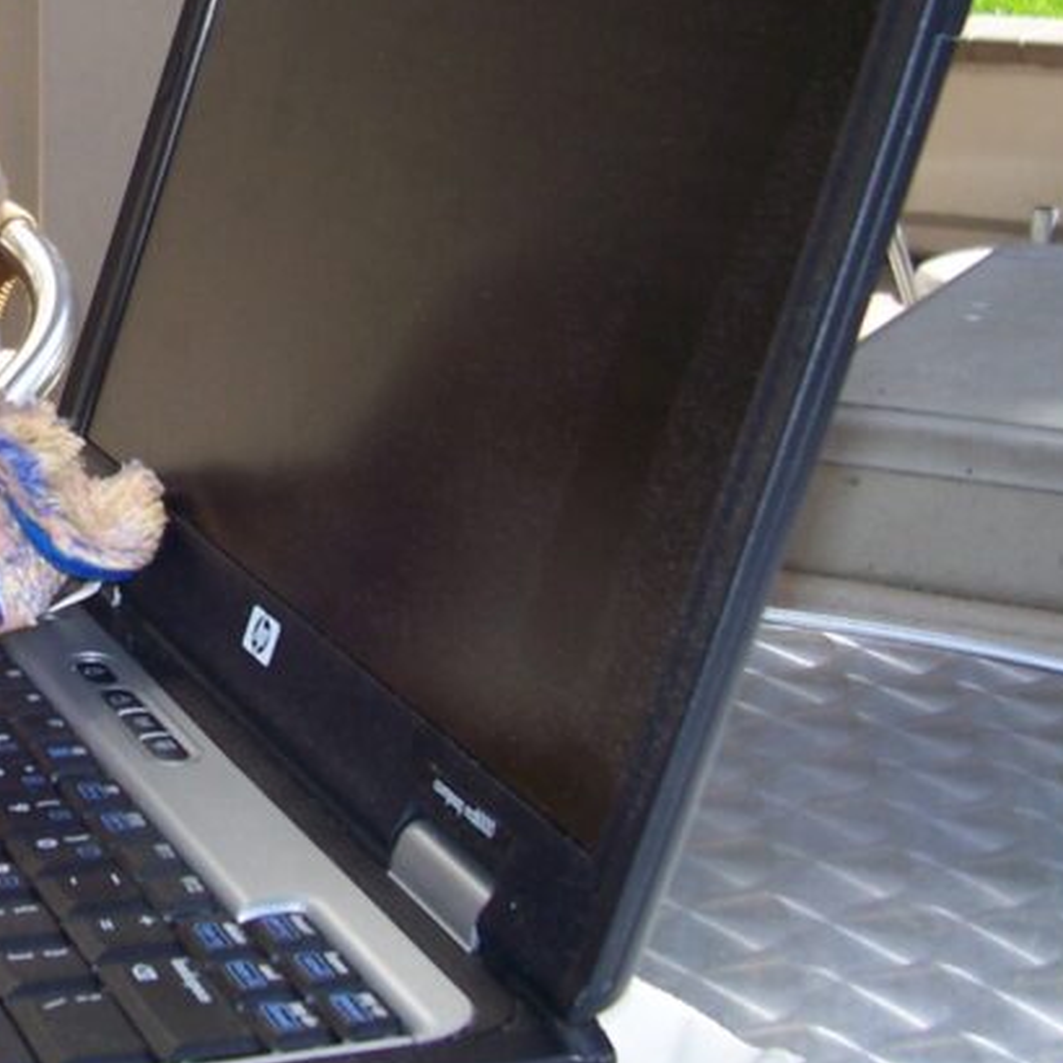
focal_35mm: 75
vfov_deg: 22.8
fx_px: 2606
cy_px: 259
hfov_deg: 22.0
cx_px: -65
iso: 80
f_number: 2.7
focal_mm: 5.6
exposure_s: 1/350
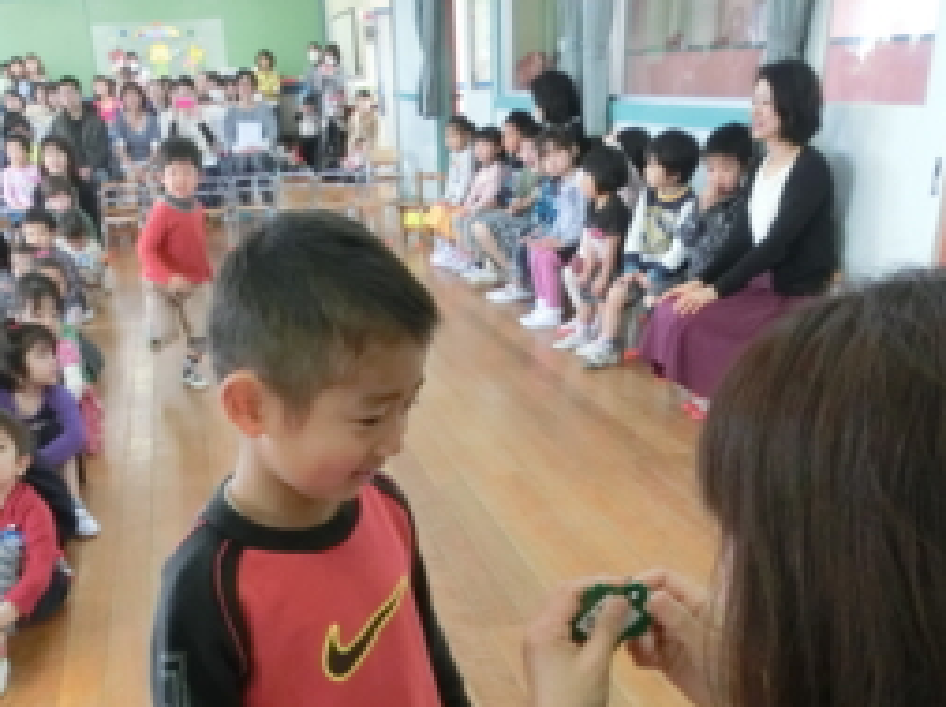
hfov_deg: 48.9
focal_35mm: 38
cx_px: 400
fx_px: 1037
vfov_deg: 36.5
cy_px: 554
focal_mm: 4.24
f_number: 3
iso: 640
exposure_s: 1/125
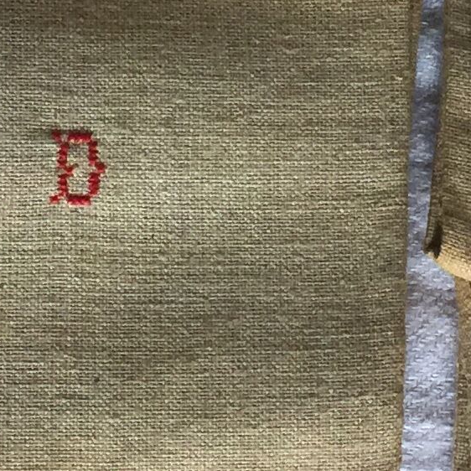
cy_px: -42
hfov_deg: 11.7
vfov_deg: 11.6
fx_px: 2294
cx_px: 318
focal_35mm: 149
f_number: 2.2
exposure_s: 1/33
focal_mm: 4.15
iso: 64
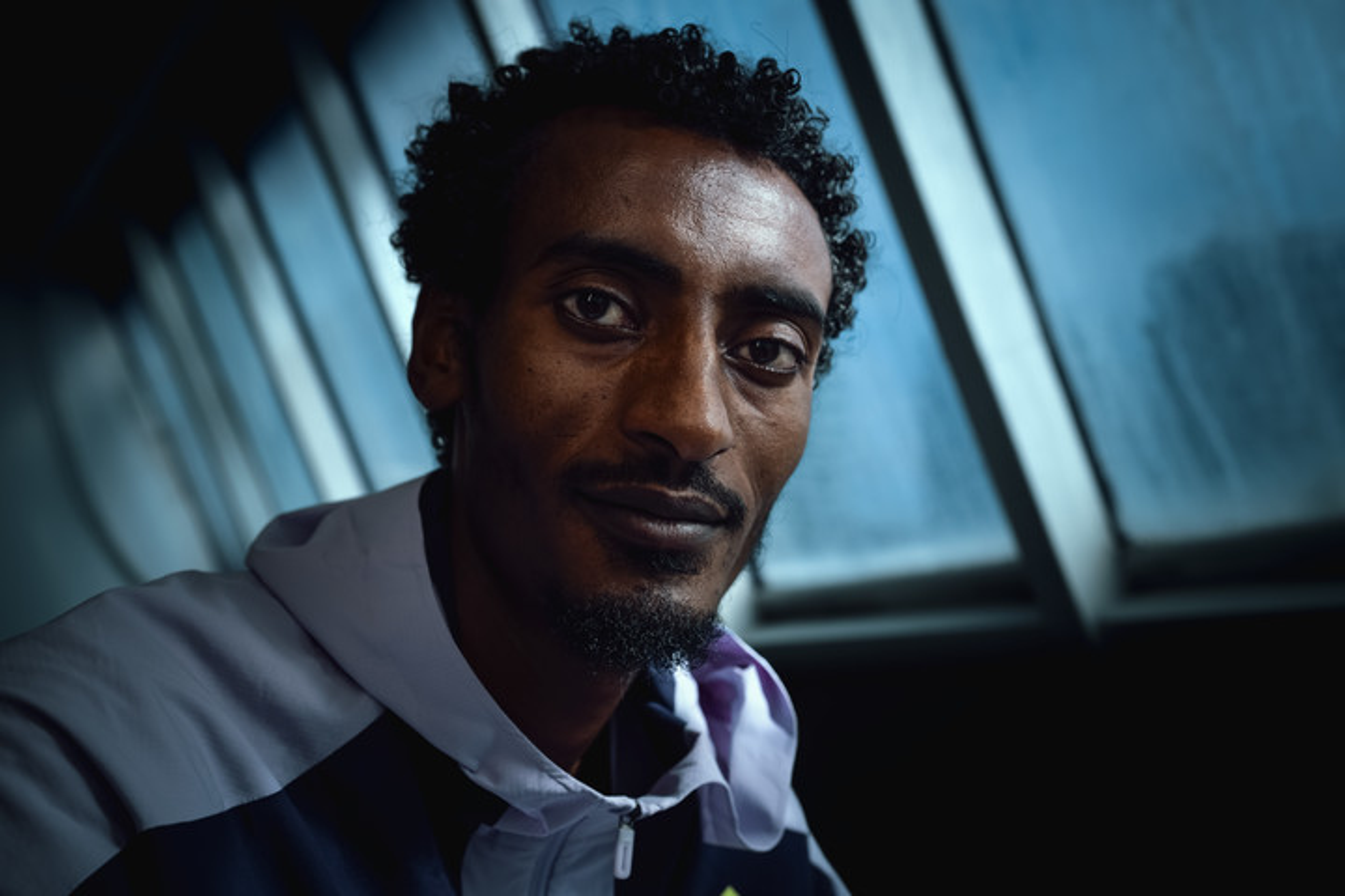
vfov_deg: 37.9
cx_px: 672
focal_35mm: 35
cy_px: 448
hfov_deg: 54.4
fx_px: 1308
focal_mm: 35
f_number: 4.5
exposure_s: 1/320
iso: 160
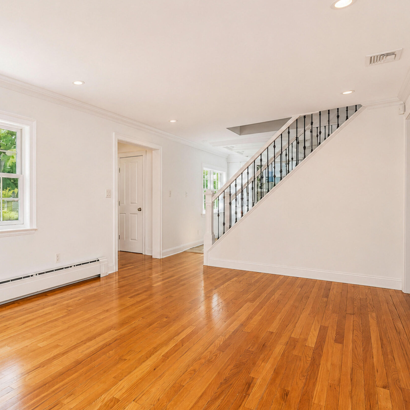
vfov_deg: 72.1
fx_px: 281
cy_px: 207
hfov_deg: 68.8
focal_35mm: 21
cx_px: 118
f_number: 5.6
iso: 64
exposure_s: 1/60
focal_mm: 16
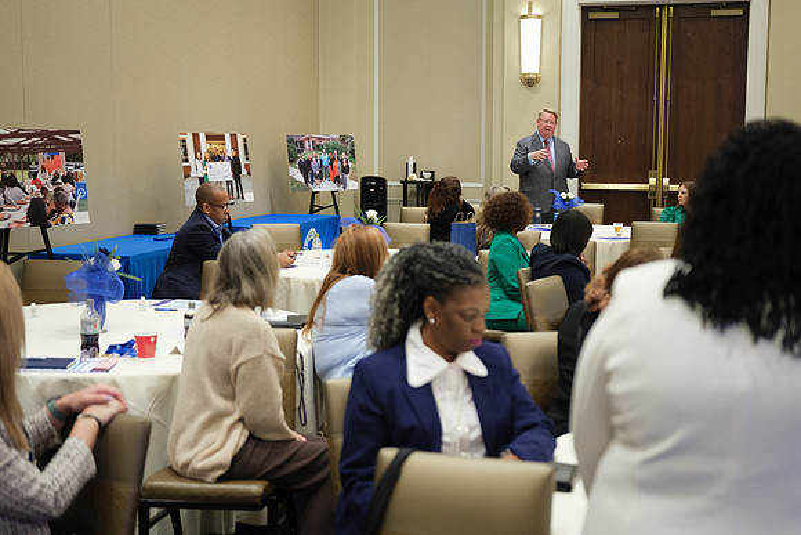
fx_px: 1099
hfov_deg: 40.1
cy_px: 268
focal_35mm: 49
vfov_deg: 27.3
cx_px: 400
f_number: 1.8
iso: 1000
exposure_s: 1/160
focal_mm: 32.2
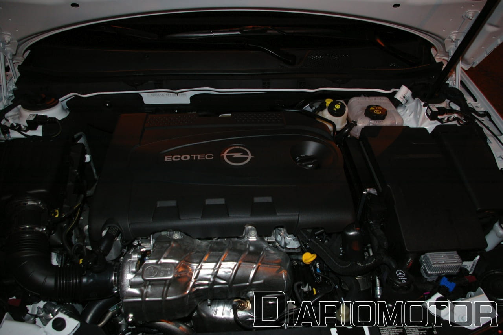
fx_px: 377
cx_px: 252
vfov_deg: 47.8
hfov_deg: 67.4
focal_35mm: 27
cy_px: 168
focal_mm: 18
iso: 800
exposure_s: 1/30
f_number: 4.5
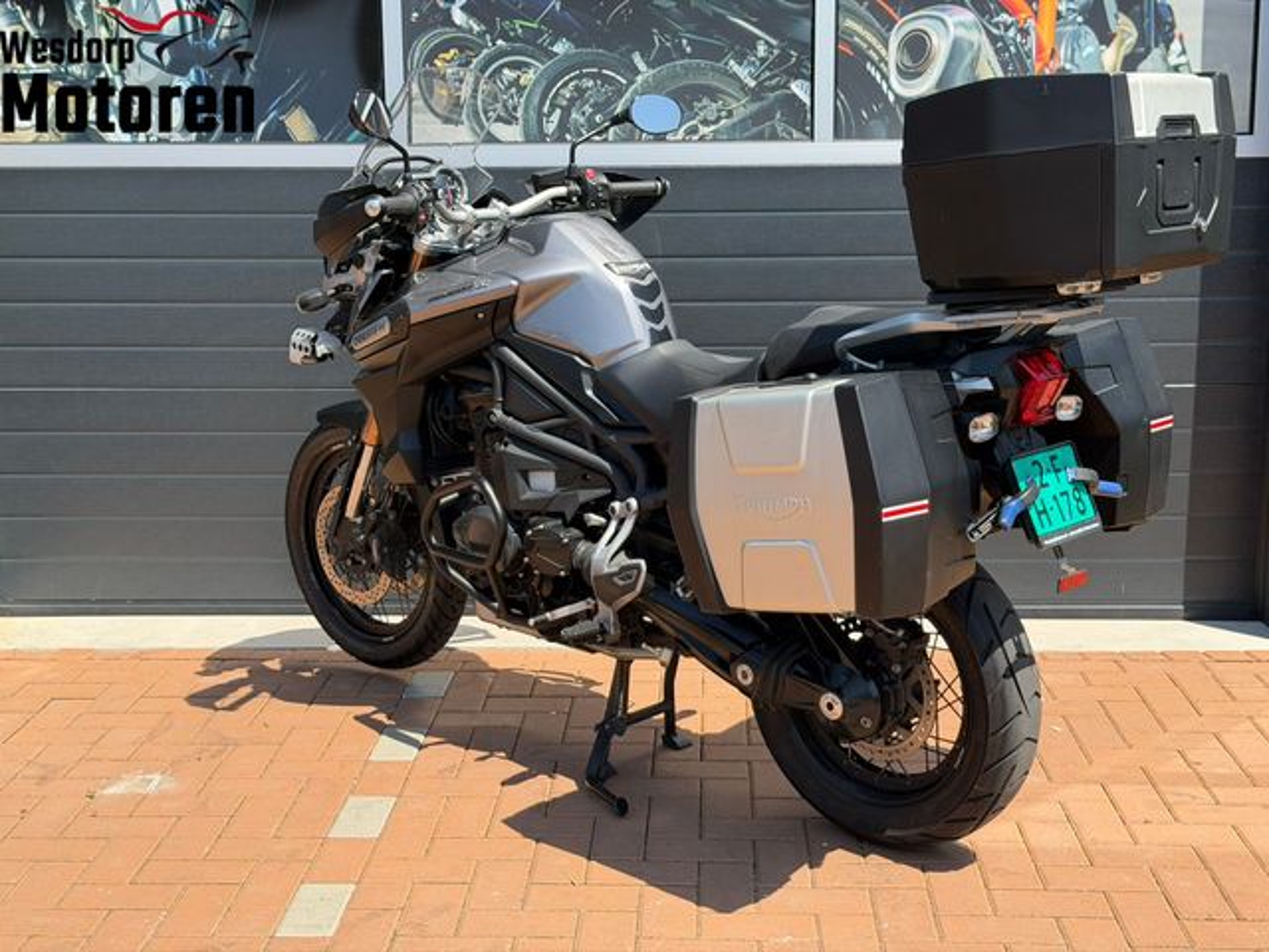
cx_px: 634
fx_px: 1760
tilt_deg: -9.7
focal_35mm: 48
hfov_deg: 39.7
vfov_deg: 30.3
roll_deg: +1.2
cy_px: 476
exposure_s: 1/2342
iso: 64
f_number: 1.78
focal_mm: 6.76
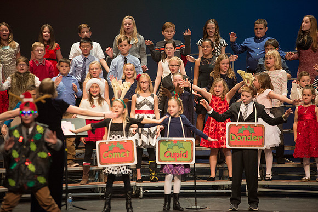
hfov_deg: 10.3
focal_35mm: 200
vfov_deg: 6.9
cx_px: 159
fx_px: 1767
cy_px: 106
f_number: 2.8
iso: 2500
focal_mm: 200
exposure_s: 1/320
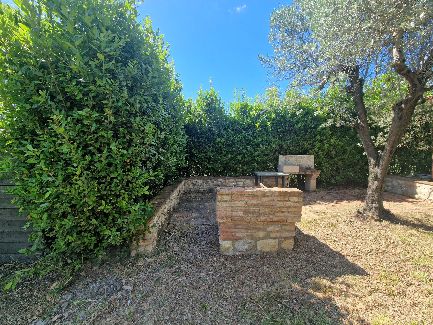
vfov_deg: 89.9
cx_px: 216
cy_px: 162
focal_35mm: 13
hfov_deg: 106.2
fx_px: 163
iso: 50
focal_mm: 2.2
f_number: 2.2
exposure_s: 1/674
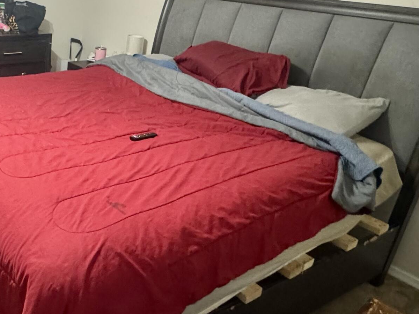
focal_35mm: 35
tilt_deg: -19.6
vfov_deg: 40.5
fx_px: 424
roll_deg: -4.2
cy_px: 122
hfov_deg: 49.2
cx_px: 78
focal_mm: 2.22
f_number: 2.2
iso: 1000
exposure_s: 1/40
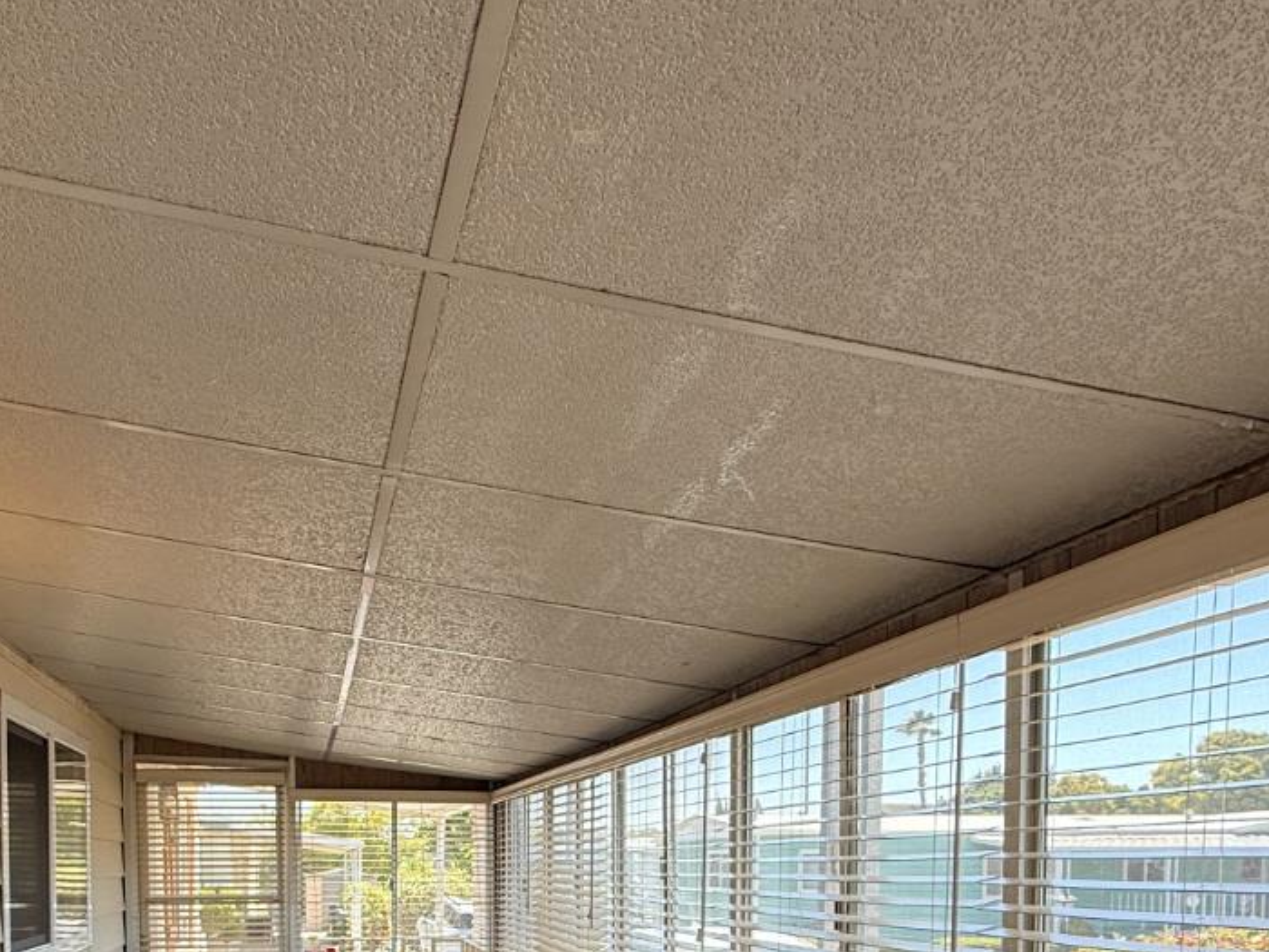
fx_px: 1100
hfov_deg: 58.7
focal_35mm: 30
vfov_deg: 41.3
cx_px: 430
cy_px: 931
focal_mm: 2.22
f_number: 2.2
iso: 50
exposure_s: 1/170
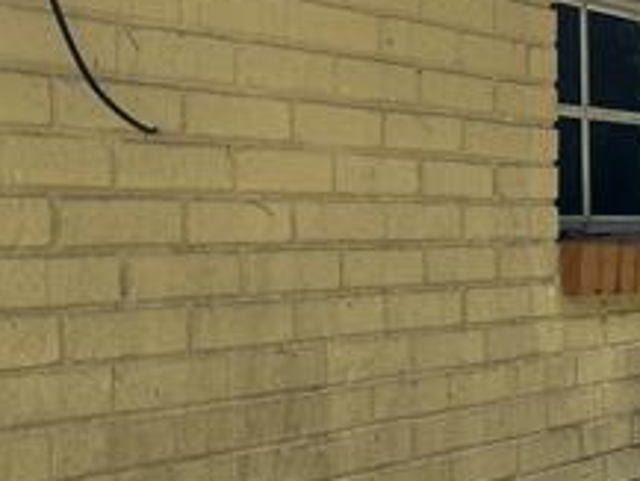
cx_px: 846
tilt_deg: -4.2
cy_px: 345
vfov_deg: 15.4
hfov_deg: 18.9
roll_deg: +2.3
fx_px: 1776
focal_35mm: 96
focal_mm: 5.7
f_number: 1.5
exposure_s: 1/1009
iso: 50
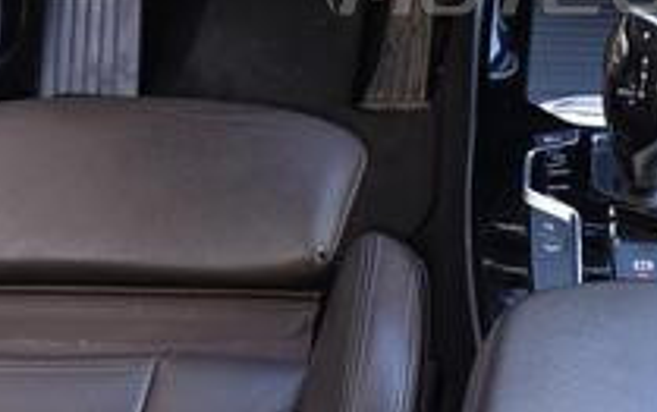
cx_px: 597
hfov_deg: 26.2
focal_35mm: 76
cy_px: -49
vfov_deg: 16.6
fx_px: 1362
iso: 64
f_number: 1.7
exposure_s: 1/50
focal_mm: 6.3
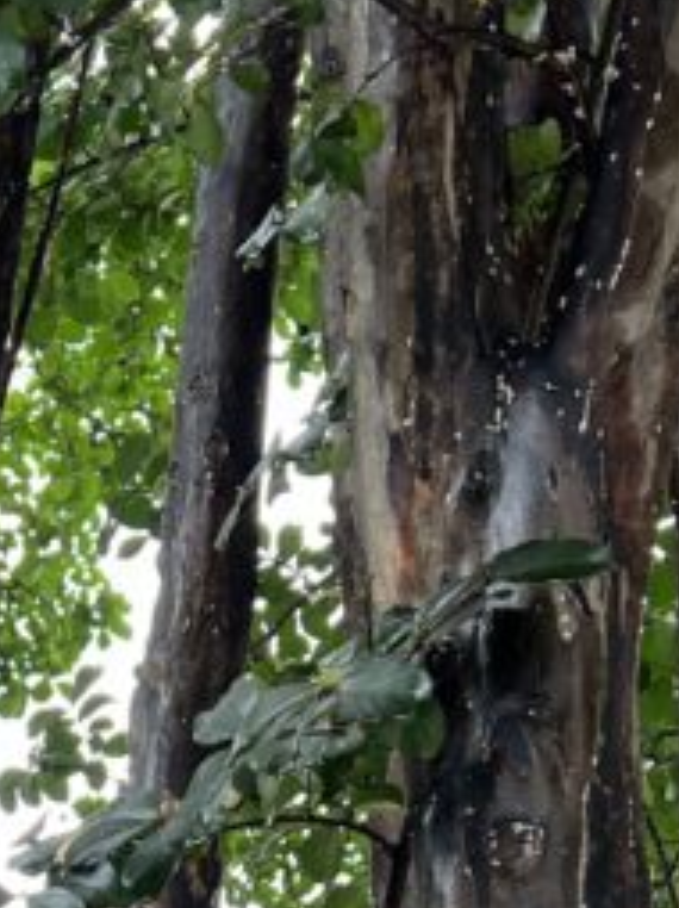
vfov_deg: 17.7
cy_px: 1119
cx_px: 14
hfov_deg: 13.9
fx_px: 2751
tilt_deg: +9.0
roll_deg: -0.6
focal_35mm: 105
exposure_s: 1/238
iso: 50
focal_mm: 5.7
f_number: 1.5
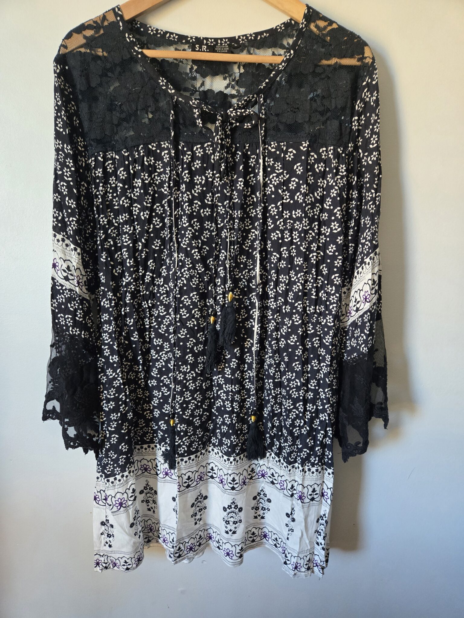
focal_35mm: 23
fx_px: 411
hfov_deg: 58.9
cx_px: 232
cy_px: 309
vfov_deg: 73.9
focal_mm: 5.4
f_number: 1.8
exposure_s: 1/120
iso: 800
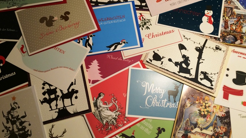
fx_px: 209
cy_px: 50
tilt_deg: -77.7
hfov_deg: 61.0
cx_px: 124
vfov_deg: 36.4
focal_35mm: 32
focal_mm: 4.15
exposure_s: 1/33
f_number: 2.2
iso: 64
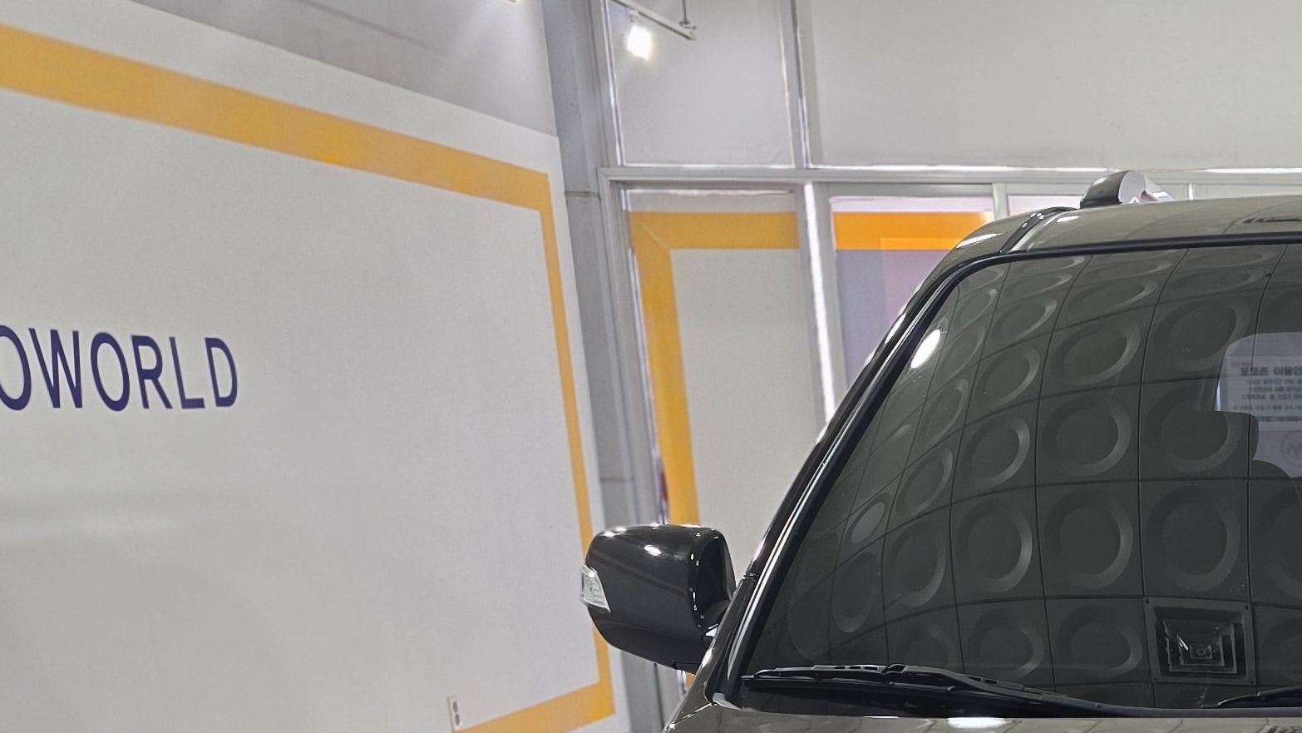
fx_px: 2210
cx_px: 1449
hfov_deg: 29.4
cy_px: 1075
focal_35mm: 64
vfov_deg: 17.1
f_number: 1.7
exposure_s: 1/120
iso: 160
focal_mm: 6.25
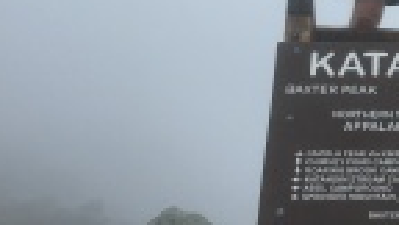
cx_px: 446
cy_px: -11
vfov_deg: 14.8
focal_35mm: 80
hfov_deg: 24.6
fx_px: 846
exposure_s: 1/705
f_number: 2.2
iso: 25
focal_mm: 4.15
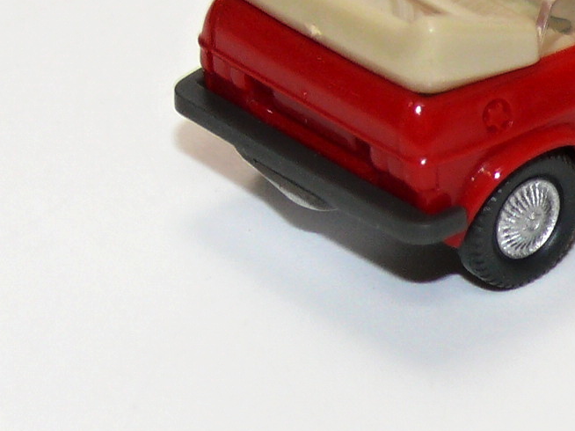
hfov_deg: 5.6
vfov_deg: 4.2
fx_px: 5812
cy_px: -57
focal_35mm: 350
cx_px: 633
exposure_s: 1/30
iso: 100
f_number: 4
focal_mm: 16.9
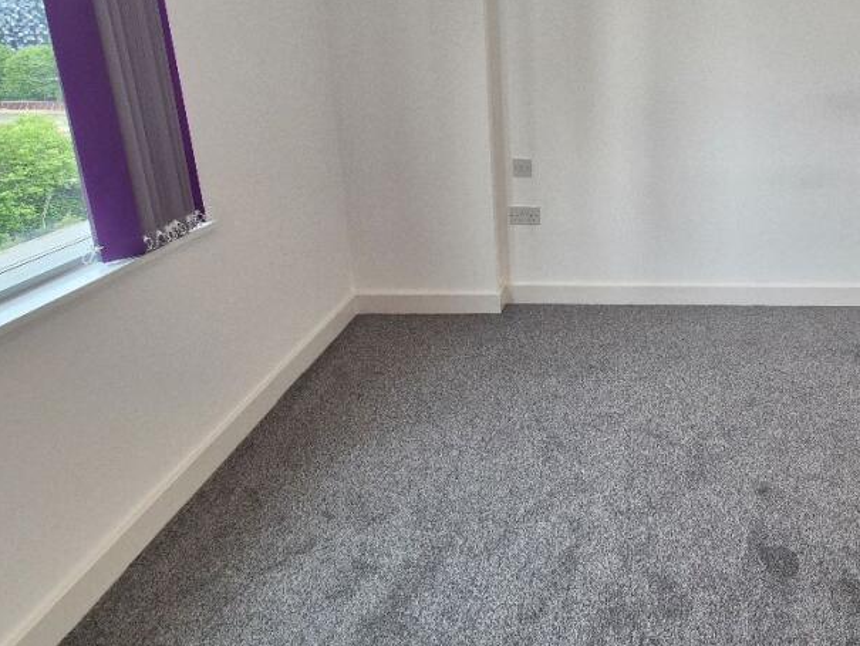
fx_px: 547
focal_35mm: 22
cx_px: 633
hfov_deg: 71.8
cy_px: 174
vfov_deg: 58.4
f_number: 2.2
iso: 100
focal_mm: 2.2
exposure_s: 1/50
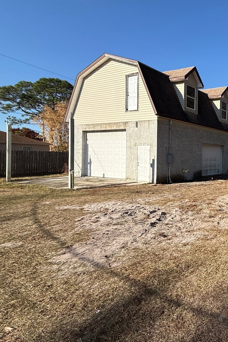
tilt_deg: +0.1
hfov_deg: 42.5
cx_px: 254
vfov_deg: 76.0
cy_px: 158
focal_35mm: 23
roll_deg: -1.1
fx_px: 219
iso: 50
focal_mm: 2.22
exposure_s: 1/1745
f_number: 2.2
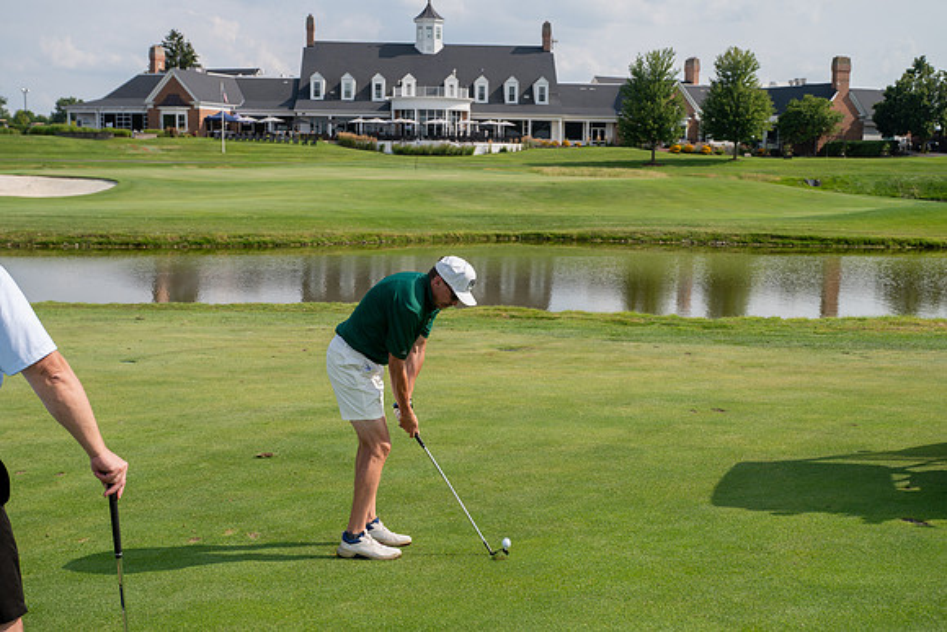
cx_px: 474
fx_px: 1187
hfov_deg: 43.5
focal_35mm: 45
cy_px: 316
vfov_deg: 29.8
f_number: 6.3
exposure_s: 1/1000
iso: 250
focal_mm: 45
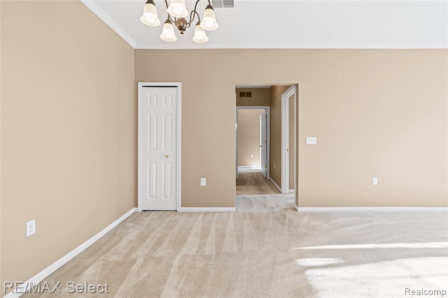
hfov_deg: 96.8
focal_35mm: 16
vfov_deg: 73.7
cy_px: 149
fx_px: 199
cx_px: 224
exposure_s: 1/30
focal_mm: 16
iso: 250
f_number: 3.5
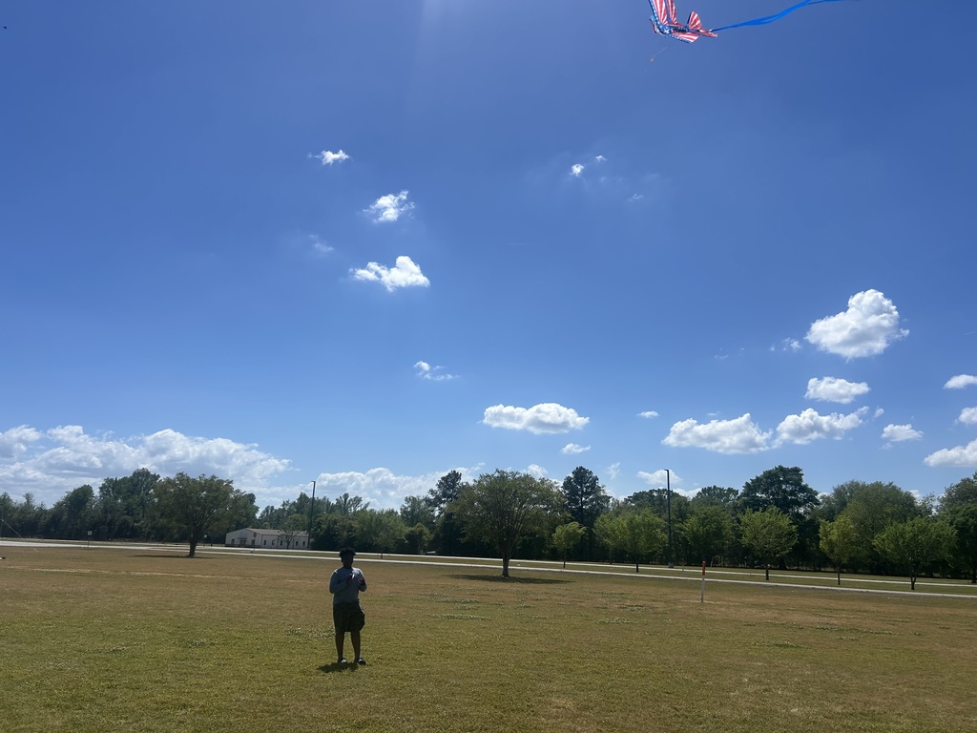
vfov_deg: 53.1
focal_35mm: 26
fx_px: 734
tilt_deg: +10.3
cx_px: 488
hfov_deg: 67.3
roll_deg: -1.1
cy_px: 366
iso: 50
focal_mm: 5.7
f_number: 1.5
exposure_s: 1/10309
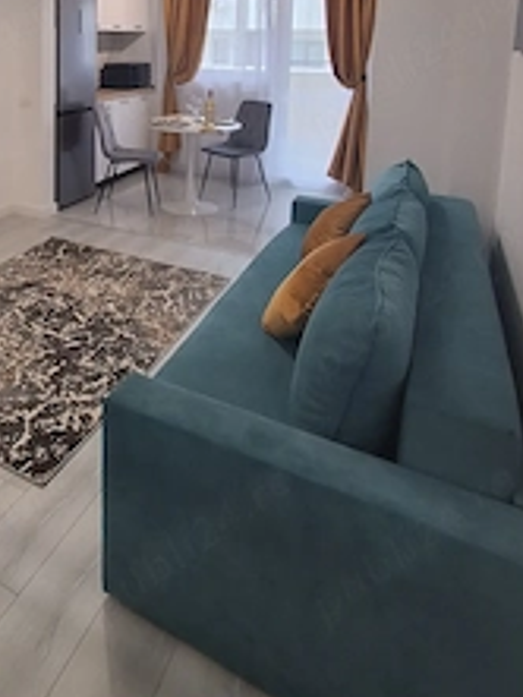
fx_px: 584
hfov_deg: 45.1
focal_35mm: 29
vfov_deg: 56.0
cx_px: 82
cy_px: 114
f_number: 2.2
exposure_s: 1/50
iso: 100
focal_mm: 1.64
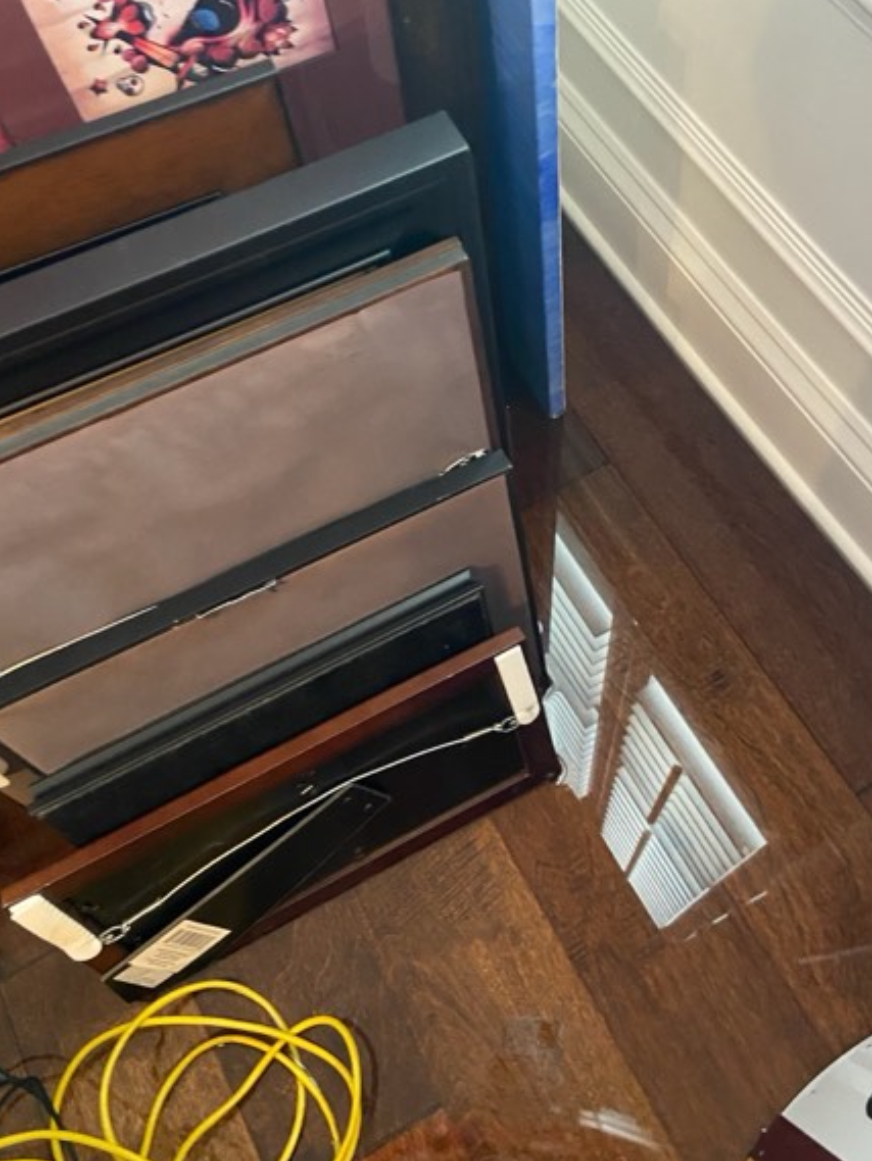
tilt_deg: -62.2
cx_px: 485
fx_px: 1074
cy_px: 475
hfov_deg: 44.1
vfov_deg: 56.5
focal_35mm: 32
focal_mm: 4.25
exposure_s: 1/30
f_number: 1.8
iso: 640
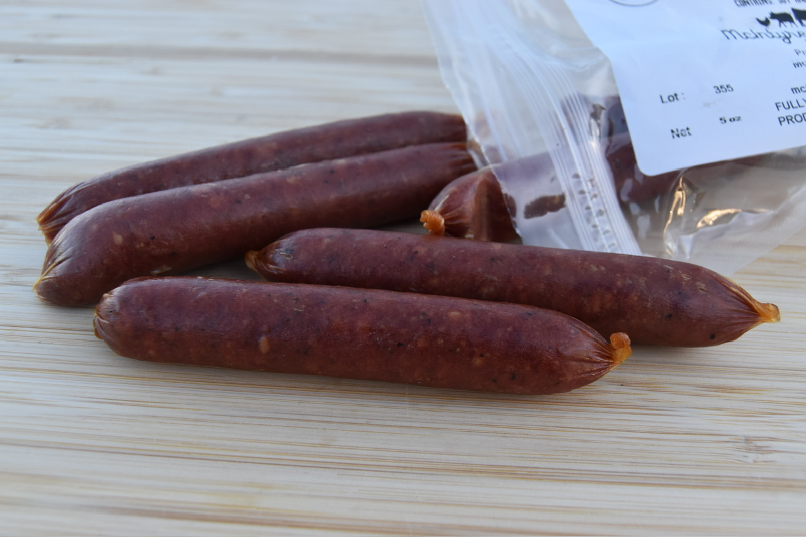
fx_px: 806
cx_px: 403
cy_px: 268
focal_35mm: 36
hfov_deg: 53.1
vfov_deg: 36.9
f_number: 6.3
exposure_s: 1/160
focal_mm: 24
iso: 400
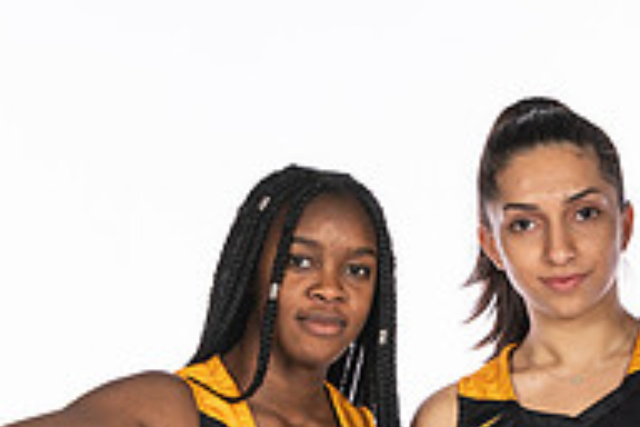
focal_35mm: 430
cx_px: 310
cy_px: 325
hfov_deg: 4.8
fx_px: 7644
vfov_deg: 3.2
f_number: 5.6
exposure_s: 1/125
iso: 100
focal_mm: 95
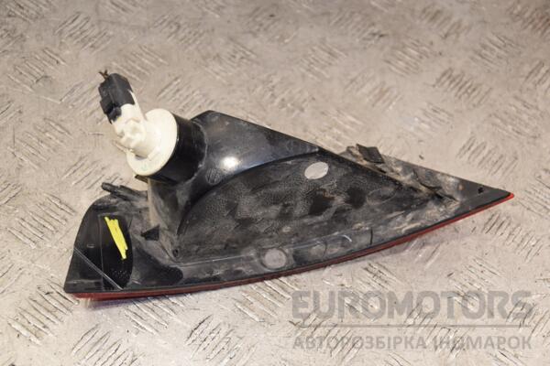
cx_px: 275
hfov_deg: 27.0
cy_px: 183
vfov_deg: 18.2
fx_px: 1146
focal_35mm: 75
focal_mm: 50
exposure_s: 1/160
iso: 800
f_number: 5
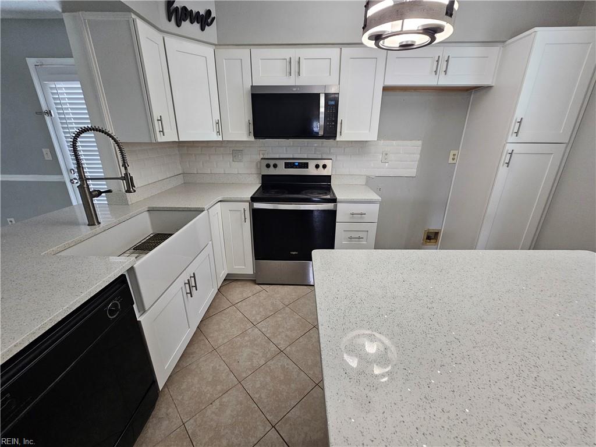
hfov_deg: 106.2
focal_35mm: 13
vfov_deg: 89.9
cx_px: 298
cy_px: 224
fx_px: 224
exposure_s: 1/40
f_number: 2.2
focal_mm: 2.2
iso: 320
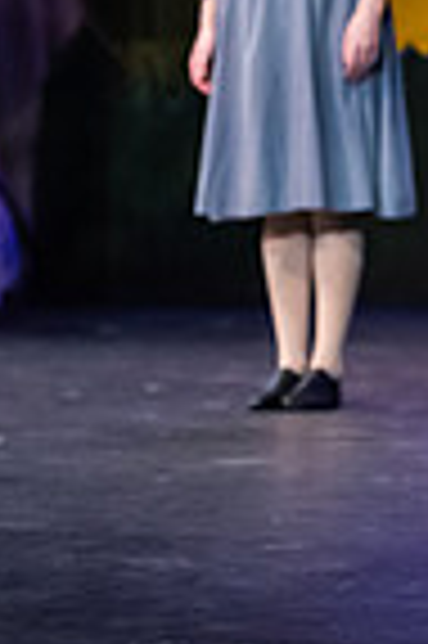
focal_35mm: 220
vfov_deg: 9.2
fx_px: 3933
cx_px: 545
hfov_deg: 6.2
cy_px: -257
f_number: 3.2
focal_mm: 70
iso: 5000
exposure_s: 1/320
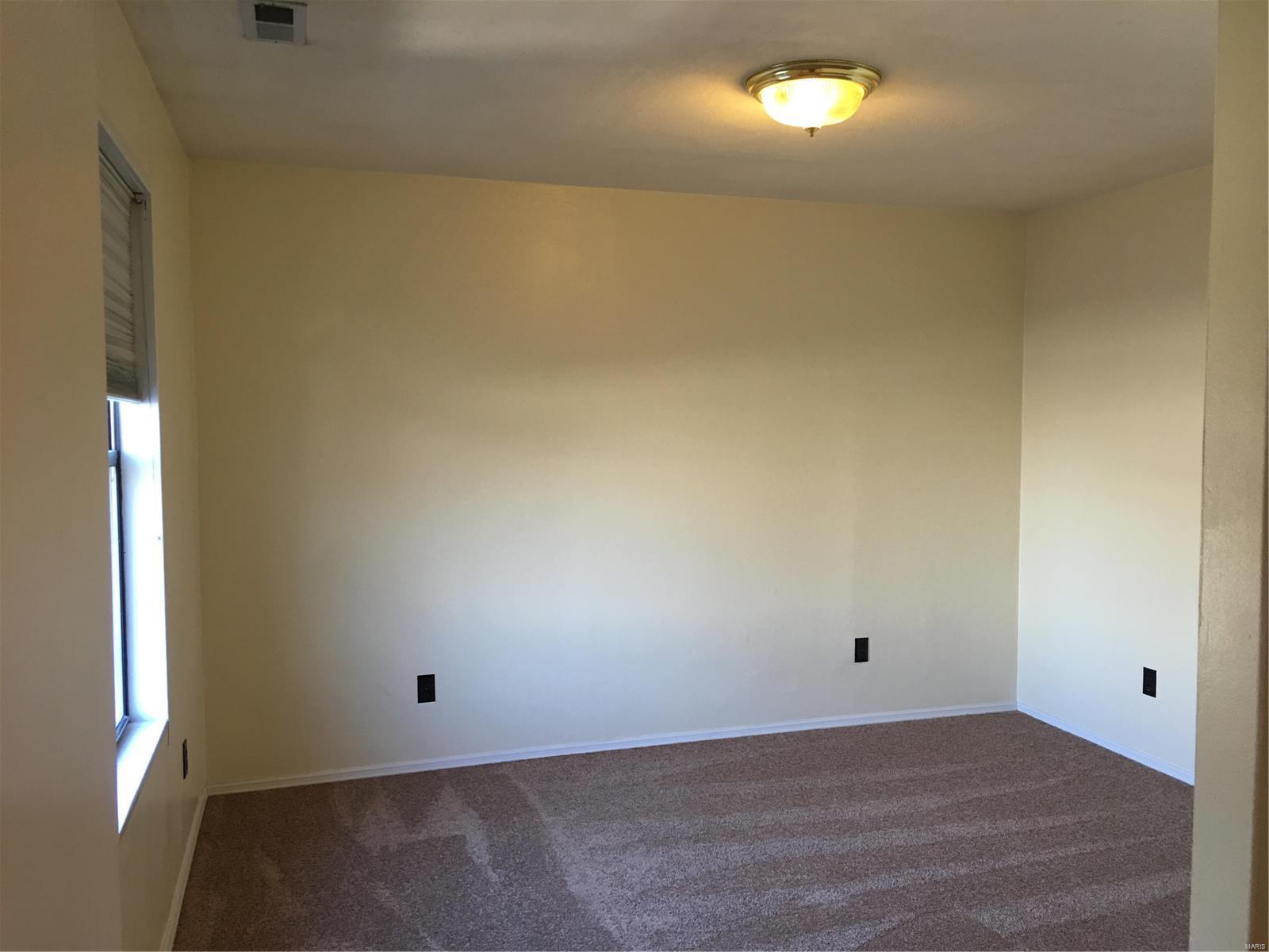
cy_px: 476
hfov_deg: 61.7
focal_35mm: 29
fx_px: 1063
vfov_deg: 48.2
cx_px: 634
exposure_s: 1/15
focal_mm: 4.15
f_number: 2.2
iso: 32
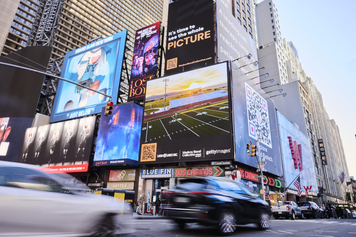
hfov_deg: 73.7
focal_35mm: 24
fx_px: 237
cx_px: 178
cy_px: 118
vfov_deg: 53.1
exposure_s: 1/8
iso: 200
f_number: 16
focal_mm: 24
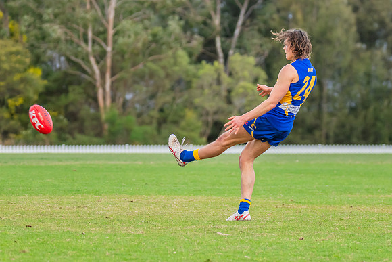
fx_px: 3819
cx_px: 255
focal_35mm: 351
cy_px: 93
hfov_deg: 5.9
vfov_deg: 3.9
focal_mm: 210
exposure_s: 1/1250
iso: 800
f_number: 4.5
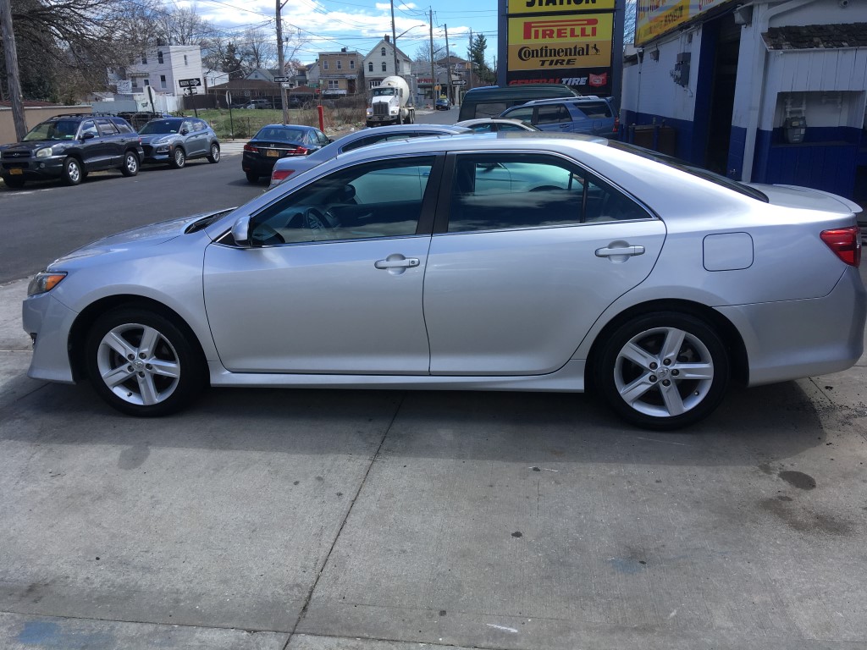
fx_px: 726
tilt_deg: -13.0
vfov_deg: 48.2
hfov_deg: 61.7
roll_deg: +1.3
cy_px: 325
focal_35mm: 29
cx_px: 434
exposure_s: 1/827
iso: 25
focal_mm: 4.15
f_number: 2.2
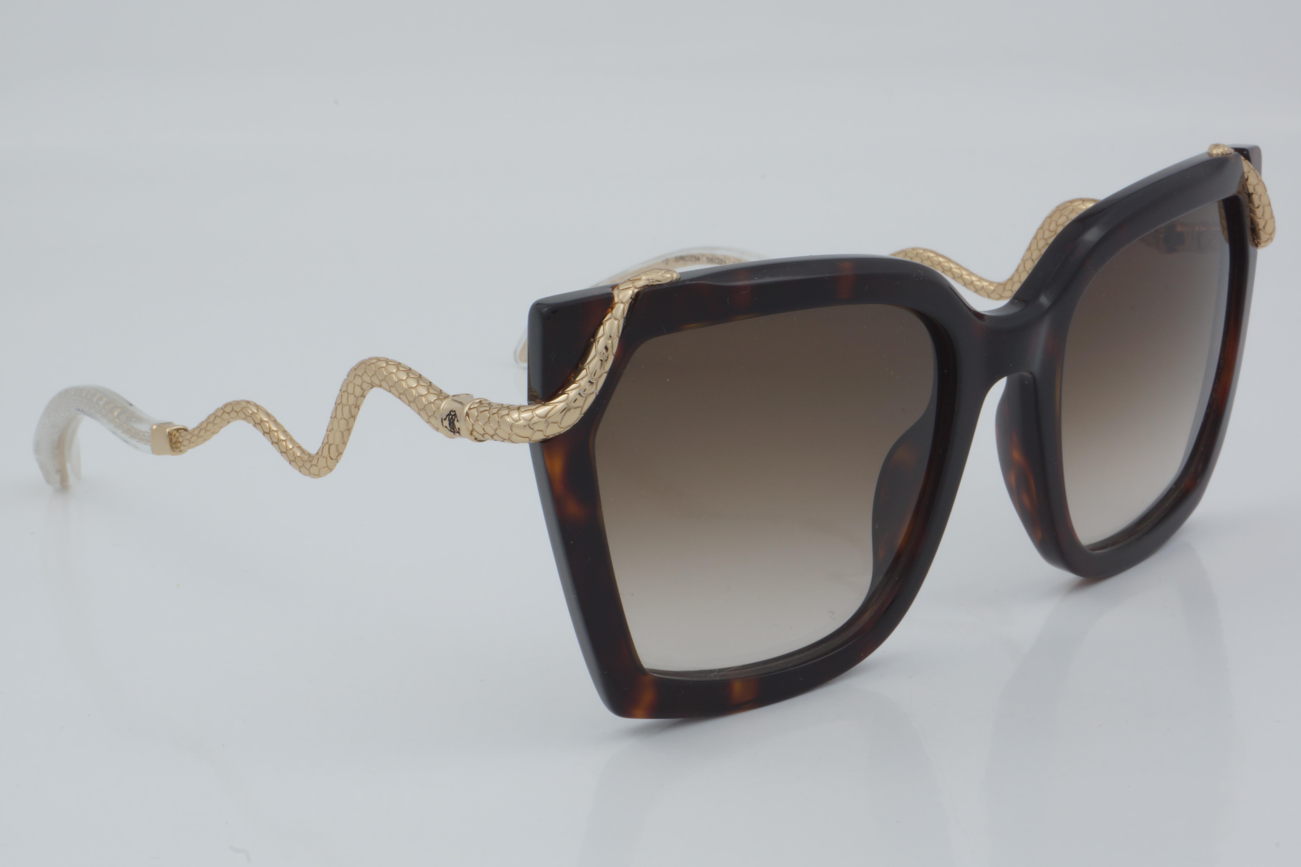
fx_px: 2710
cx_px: 650
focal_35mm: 75
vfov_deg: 18.2
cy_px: 434
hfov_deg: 27.0
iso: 100
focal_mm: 50
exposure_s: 1/4
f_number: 32
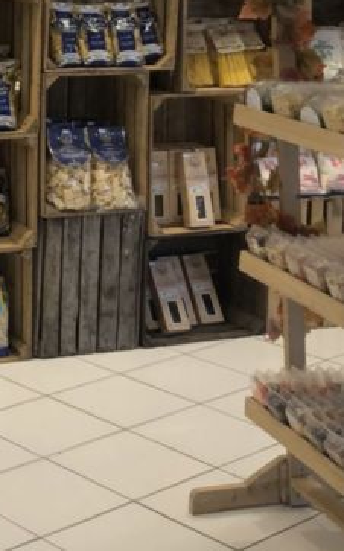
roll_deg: -0.1
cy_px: 88
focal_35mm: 84
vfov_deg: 24.2
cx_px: -134
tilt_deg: -4.1
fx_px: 1261
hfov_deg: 14.7
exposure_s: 1/33
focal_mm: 3.99
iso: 32
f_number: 1.8
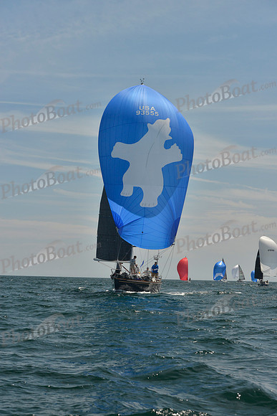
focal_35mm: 70
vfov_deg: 28.8
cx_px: 138
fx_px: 807
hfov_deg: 19.5
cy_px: 208
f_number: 9
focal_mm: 70
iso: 400
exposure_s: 1/800
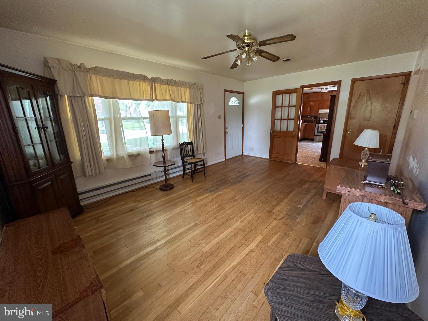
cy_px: 160
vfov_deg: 85.7
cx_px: 214
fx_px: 173
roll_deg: +1.7
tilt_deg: -13.5
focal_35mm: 14
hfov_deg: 102.1
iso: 400
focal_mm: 2.22
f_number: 2.2
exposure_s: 1/60
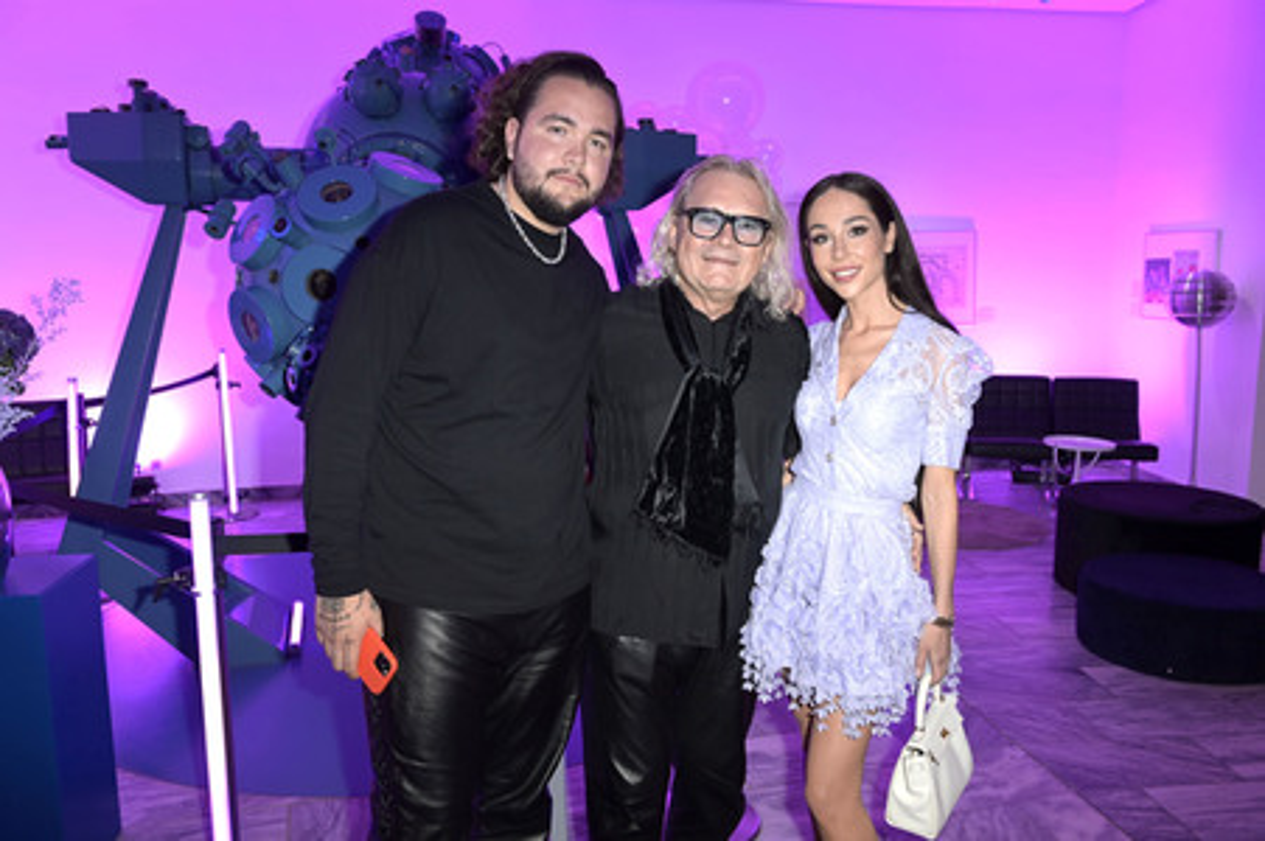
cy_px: 420
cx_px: 632
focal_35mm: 29
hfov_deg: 63.7
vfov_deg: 44.9
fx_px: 1018
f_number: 5.6
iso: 1000
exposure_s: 1/160
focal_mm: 29
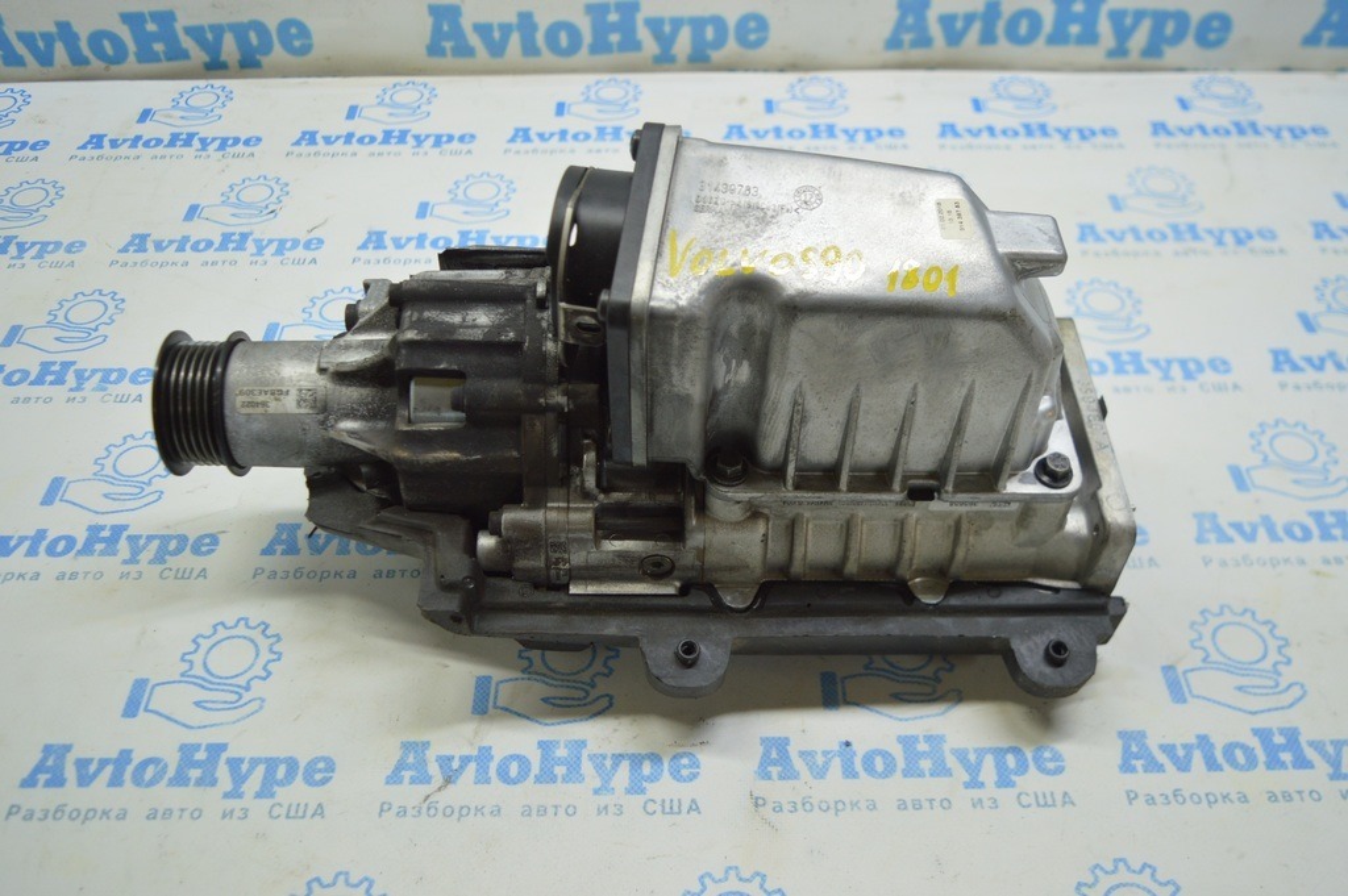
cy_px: 448
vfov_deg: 39.9
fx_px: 1235
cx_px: 674
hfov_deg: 57.3
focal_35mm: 33
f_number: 3.8
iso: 400
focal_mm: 22
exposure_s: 1/40
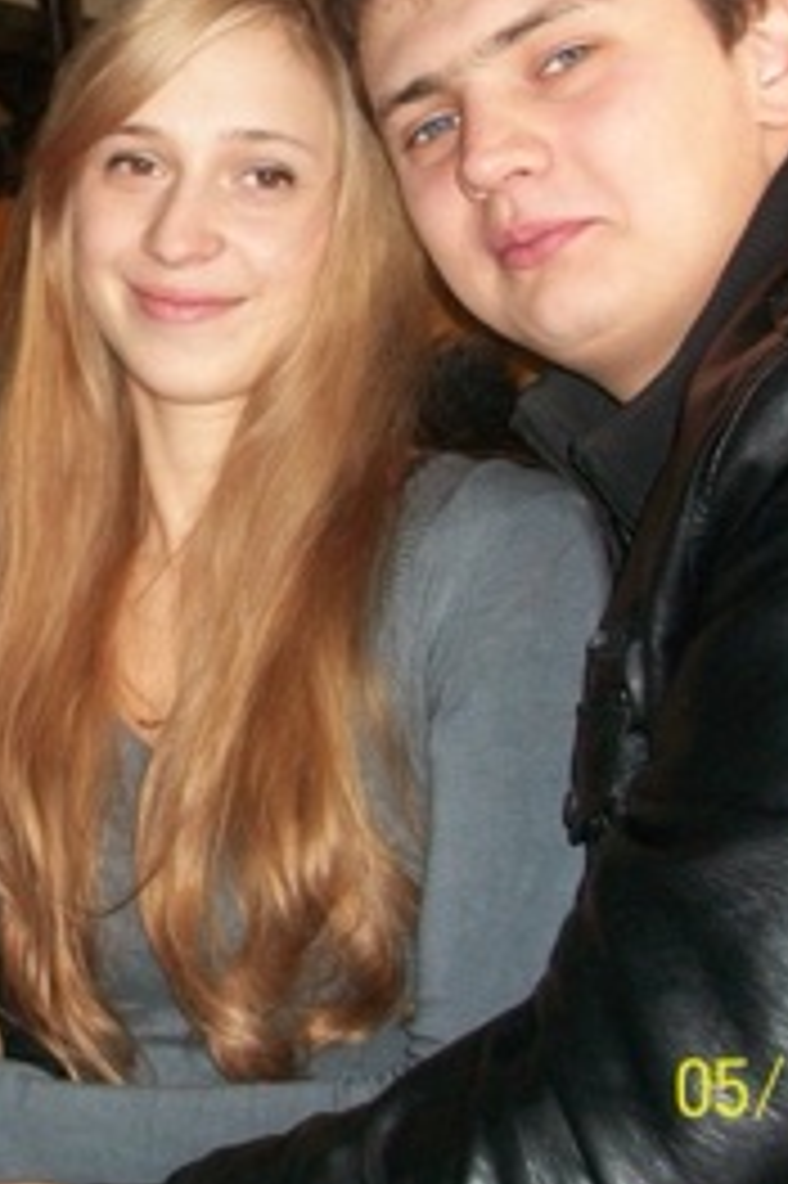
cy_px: 405
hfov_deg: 18.9
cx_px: 0
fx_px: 2301
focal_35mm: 70
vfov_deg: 28.7
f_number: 2.8
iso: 120
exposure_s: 1/60
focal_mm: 5.7
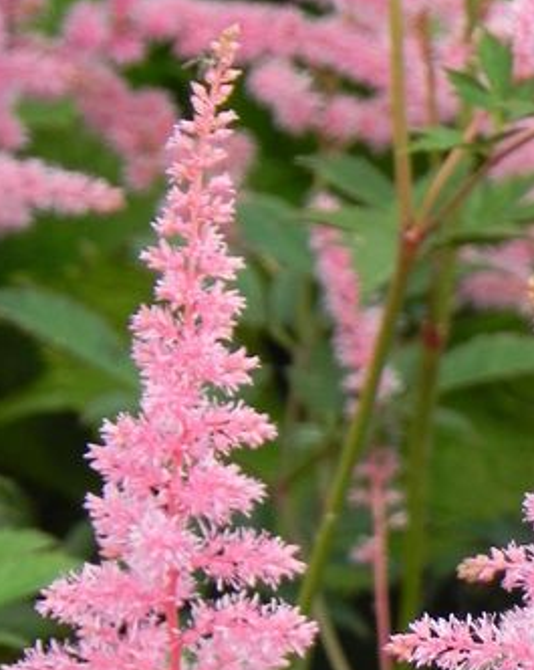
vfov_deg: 3.9
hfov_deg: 3.1
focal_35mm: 499
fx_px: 9872
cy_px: 757
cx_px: 560
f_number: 5
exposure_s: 1/80
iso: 160
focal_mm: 37.7
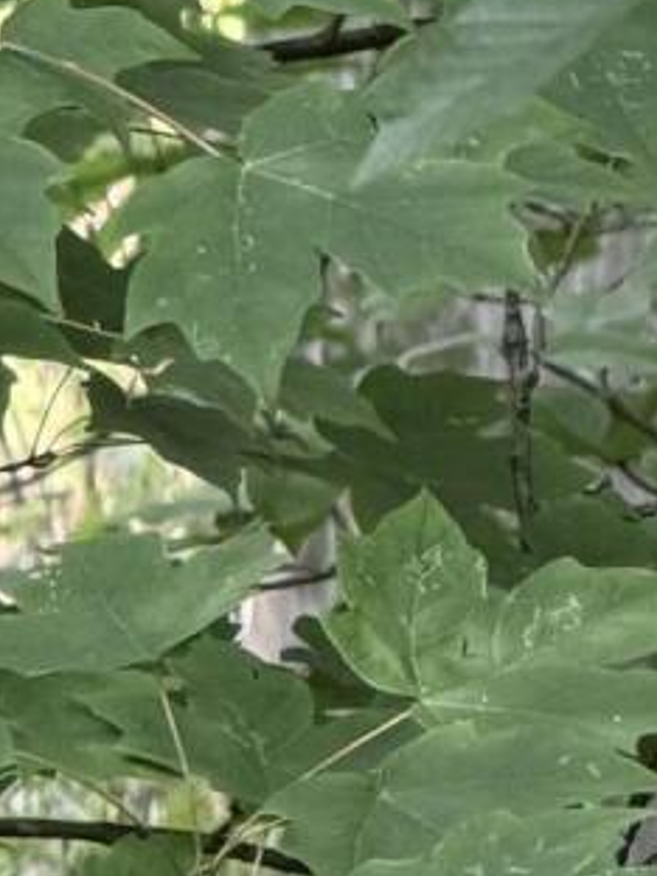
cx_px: 1696
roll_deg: -2.8
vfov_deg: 3.1
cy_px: -646
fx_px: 16247
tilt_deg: -15.1
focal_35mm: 642
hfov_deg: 2.3
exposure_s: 1/121
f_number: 2.8
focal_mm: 16.89
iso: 160
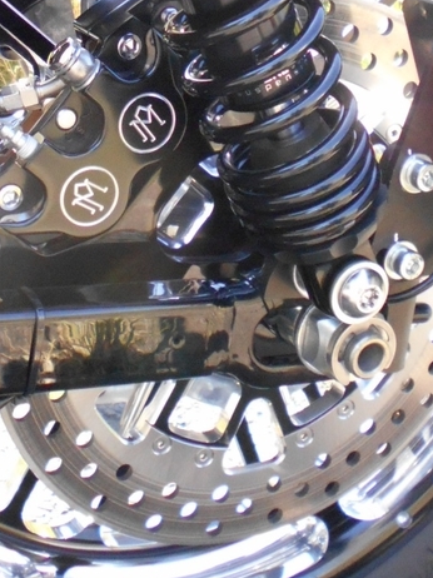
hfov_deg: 18.7
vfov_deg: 24.5
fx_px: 1302
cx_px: 93
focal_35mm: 78
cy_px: 81
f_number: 3.4
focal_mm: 5.1
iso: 320
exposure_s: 1/250
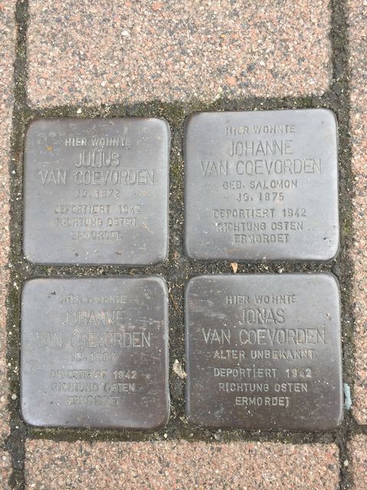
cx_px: 184
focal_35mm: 29
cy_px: 245
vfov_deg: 61.7
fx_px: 410
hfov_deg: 48.2
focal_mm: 4.15
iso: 32
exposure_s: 1/338
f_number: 2.2
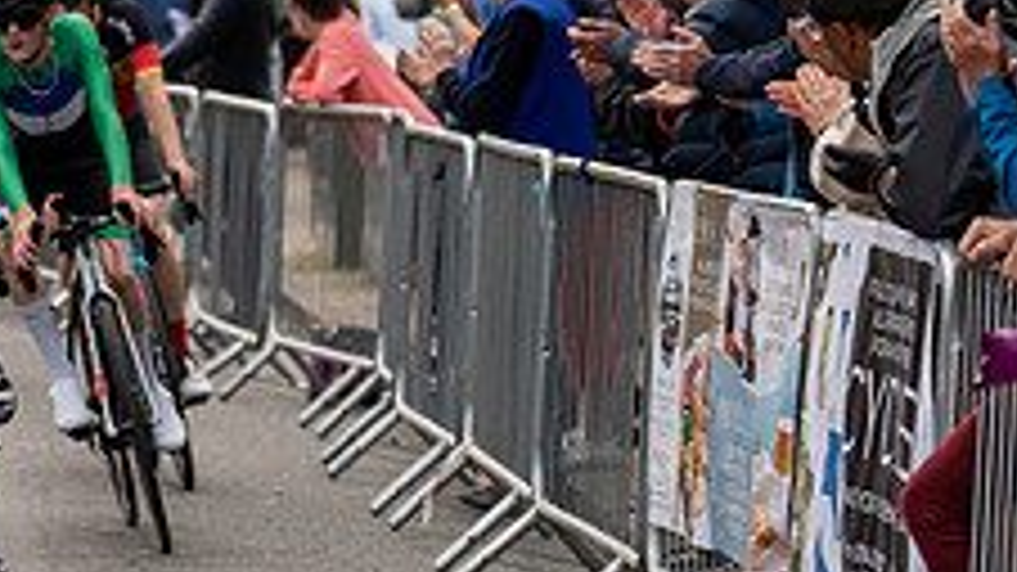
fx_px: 7684
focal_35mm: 285
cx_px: -234
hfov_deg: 7.5
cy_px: 47
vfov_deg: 4.3
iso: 400
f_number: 3.2
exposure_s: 1/1000
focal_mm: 106
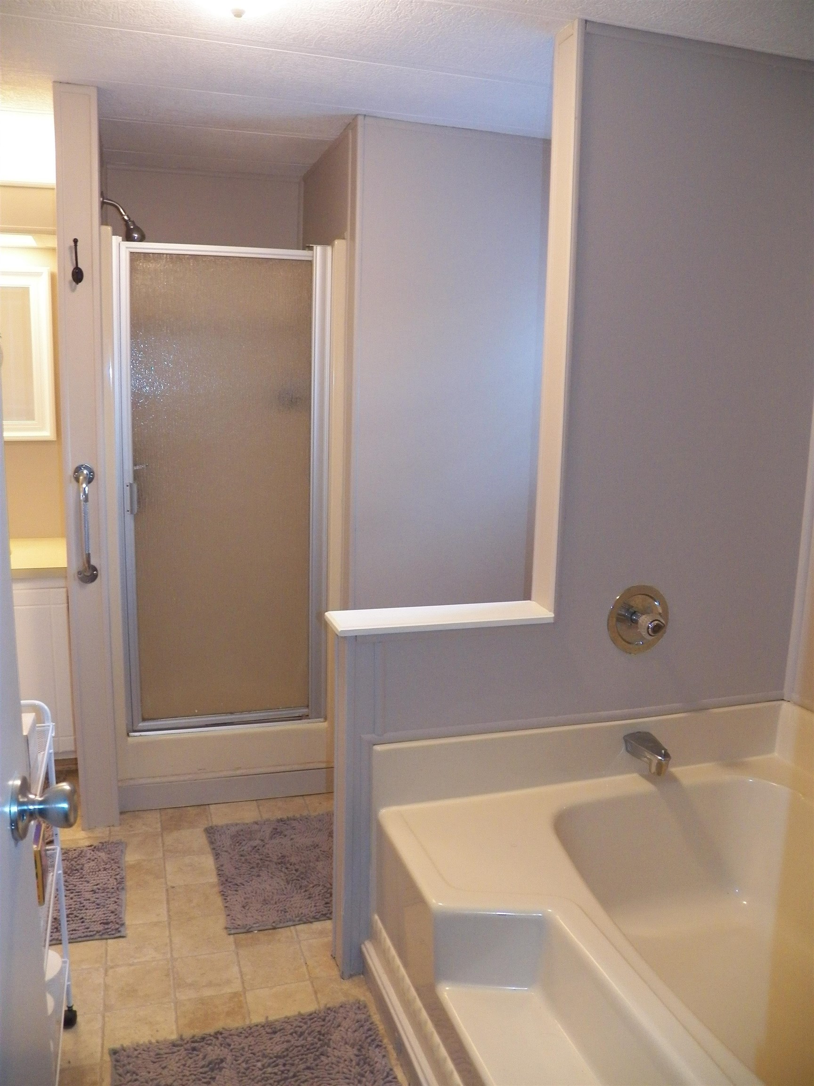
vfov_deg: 63.4
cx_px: 407
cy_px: 543
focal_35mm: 28
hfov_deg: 49.7
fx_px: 878
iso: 400
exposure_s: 1/30
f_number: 2.8
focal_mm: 4.9
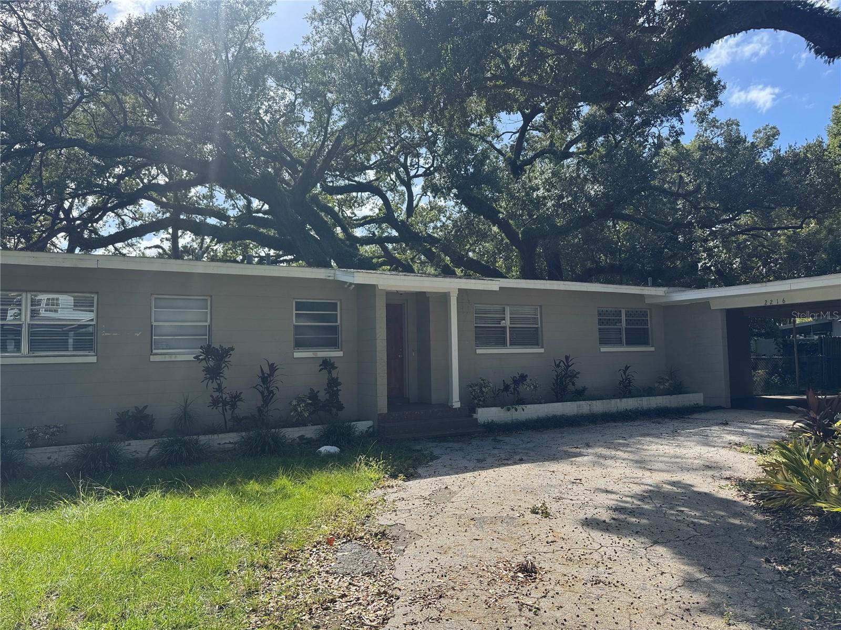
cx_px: 420
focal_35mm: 24
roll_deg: -0.3
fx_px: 583
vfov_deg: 56.8
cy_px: 315
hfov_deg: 71.6
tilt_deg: +3.8
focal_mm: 6.76
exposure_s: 1/2041
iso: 80
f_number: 1.78
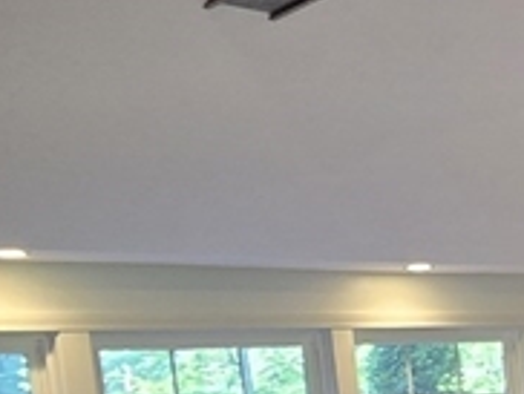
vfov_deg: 18.8
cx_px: 881
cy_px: 503
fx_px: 1106
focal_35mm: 73
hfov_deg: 20.6
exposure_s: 1/60
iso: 200
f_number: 2.2
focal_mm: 2.2
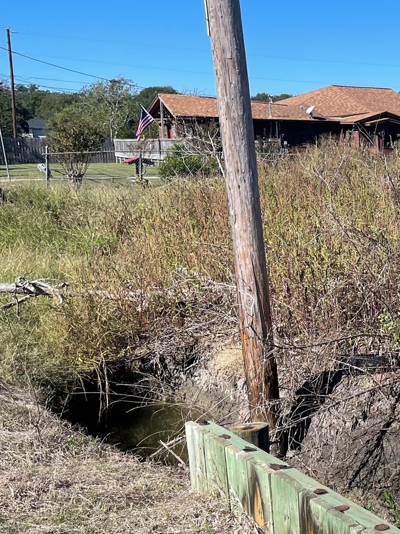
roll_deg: -1.9
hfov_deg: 22.7
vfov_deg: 34.9
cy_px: 307
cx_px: 563
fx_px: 847
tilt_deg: -10.1
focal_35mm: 55
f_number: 1.6
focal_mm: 5.1
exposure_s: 1/2857
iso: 32
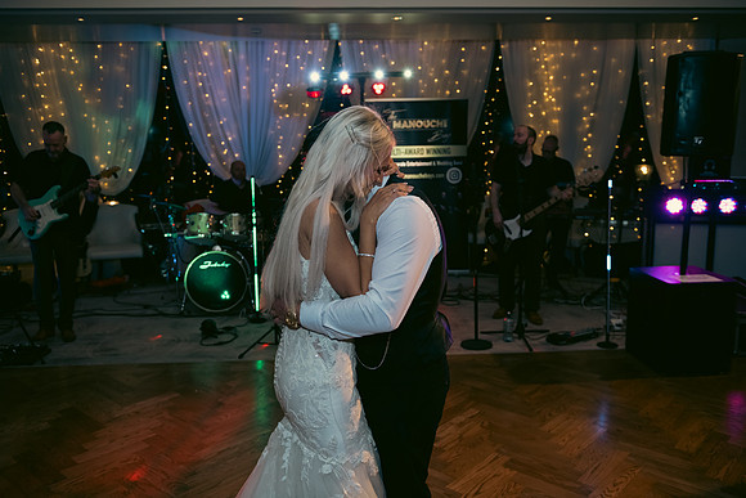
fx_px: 663
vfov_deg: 41.1
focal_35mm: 32
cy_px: 249
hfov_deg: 58.7
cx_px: 373
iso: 640
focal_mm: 32
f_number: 3.5
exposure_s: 1/160
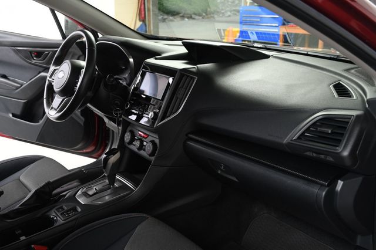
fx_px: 407
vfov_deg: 34.2
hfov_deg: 49.6
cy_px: 125
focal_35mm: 39
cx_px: 188
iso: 100
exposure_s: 1/160
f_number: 4.5
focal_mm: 26
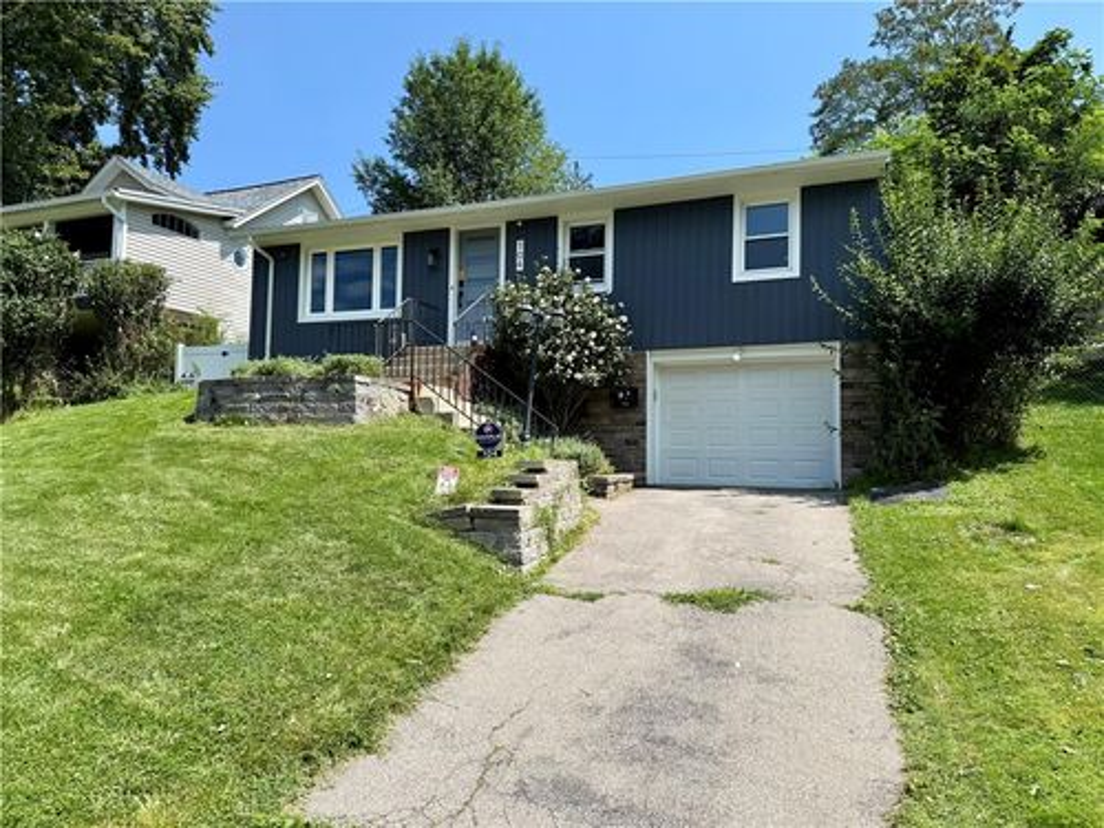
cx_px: 552
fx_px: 765
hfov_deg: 71.6
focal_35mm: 24
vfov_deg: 56.8
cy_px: 414
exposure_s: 1/3279
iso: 80
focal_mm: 6.76
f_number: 1.78
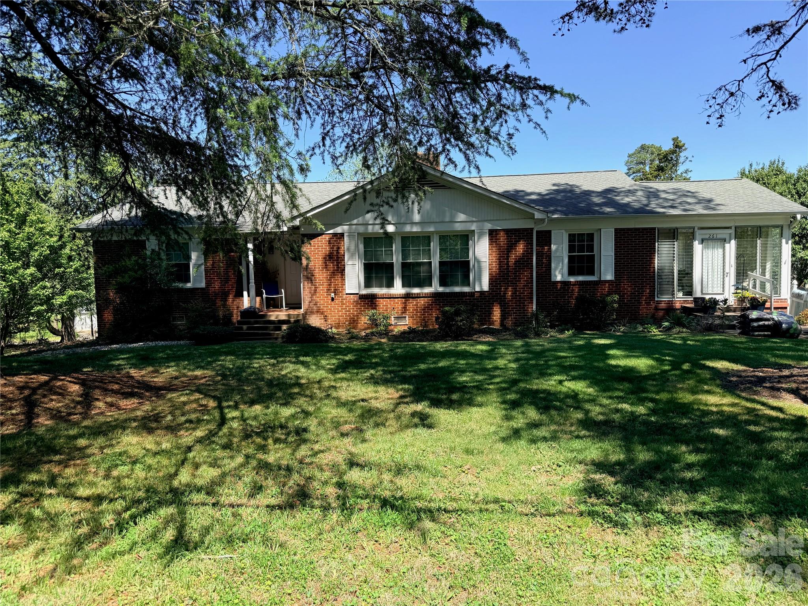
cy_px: 303
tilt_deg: -4.2
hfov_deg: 71.6
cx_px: 404
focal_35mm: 24
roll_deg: +0.8
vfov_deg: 56.8
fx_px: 560
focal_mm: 6.76
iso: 80
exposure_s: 1/1618
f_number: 1.78
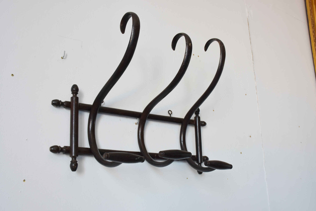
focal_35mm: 34
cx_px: 158
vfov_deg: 38.4
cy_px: 106
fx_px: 303
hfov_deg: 55.1
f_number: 5.6
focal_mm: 23
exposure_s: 1/125
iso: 800
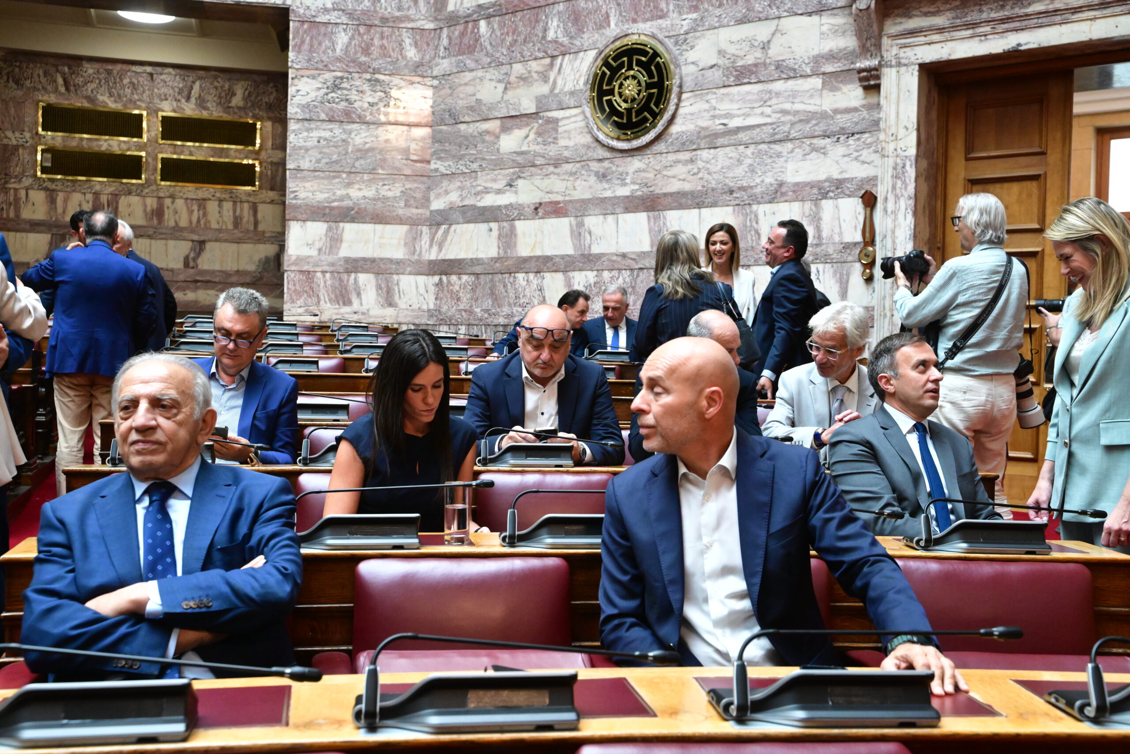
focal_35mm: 37
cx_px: 565
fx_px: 1161
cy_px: 377
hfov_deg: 51.9
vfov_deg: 35.9
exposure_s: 1/500
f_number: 5
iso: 8000
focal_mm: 37
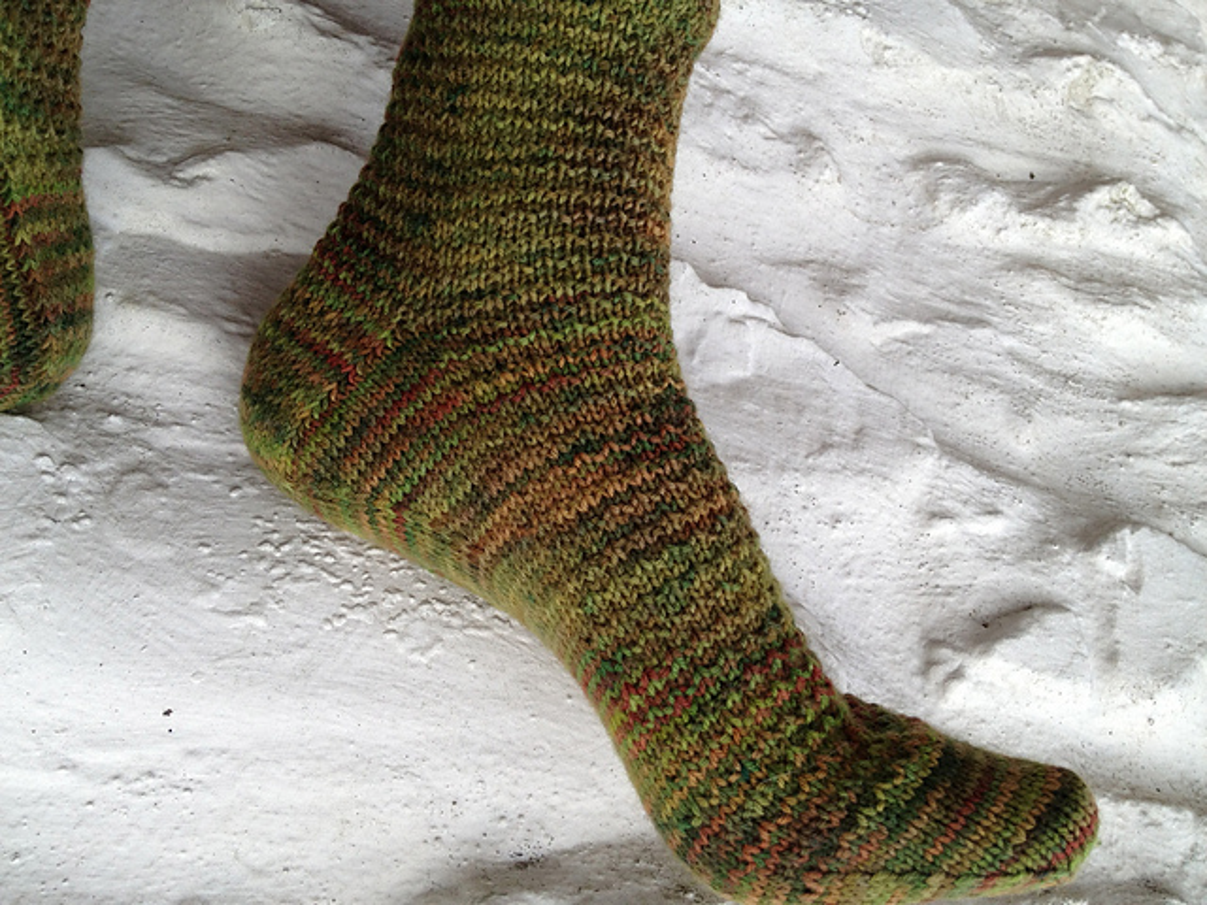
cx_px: 604
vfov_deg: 40.7
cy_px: 452
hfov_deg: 52.6
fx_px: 1220
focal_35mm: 35
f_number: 2.4
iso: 50
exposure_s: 1/239
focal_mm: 4.28
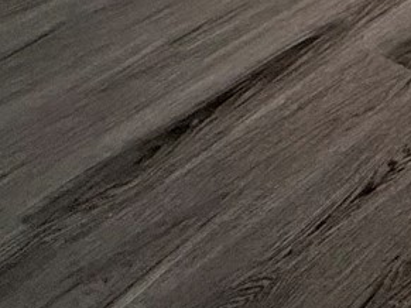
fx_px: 914
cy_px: -374
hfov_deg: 16.9
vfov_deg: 14.5
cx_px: 870
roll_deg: -2.0
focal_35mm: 77
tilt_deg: -15.7
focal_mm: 2.22
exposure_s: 1/120
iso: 400
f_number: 2.2
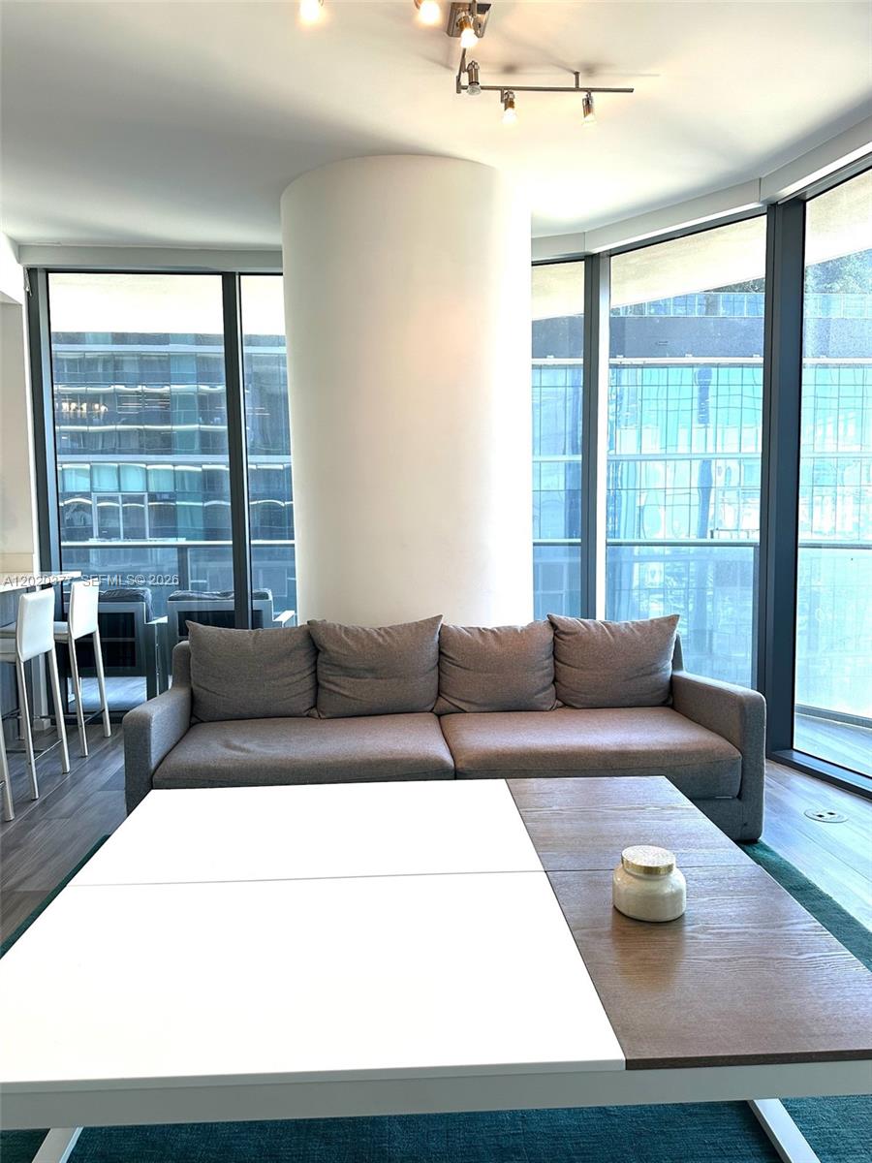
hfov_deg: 56.8
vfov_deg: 71.6
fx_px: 806
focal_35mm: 24
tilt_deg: -4.0
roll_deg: +0.0
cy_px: 582
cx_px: 436
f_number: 1.78
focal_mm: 6.86
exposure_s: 1/120
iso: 100
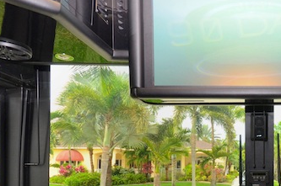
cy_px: 148
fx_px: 281
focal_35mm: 36
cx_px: 264
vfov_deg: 35.6
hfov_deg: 46.7
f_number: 7.1
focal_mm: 10
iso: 400
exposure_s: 1/200
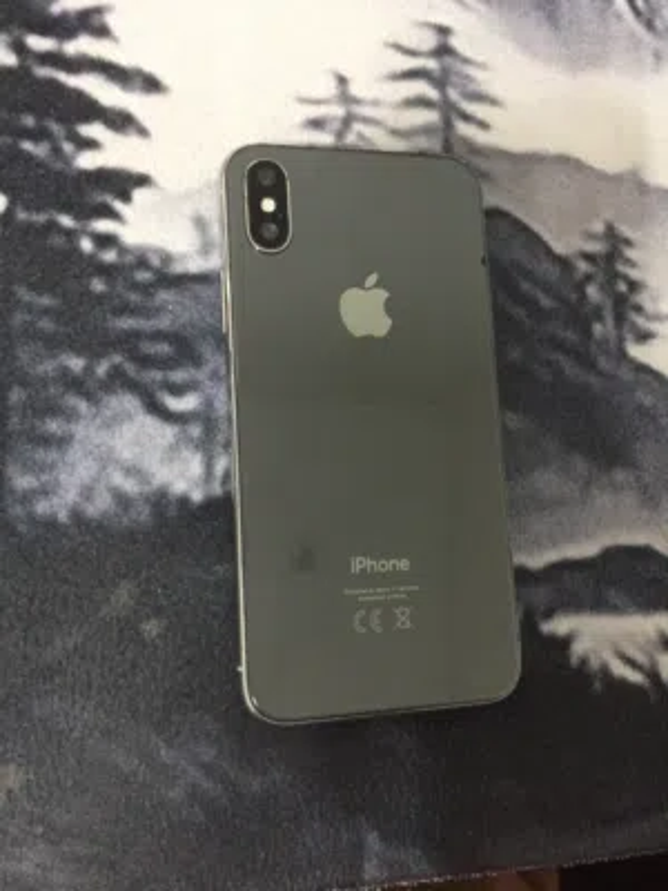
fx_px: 746
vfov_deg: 61.7
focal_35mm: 29
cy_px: 446
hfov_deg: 48.2
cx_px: 334
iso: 250
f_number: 2.2
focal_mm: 4.15
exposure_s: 1/33
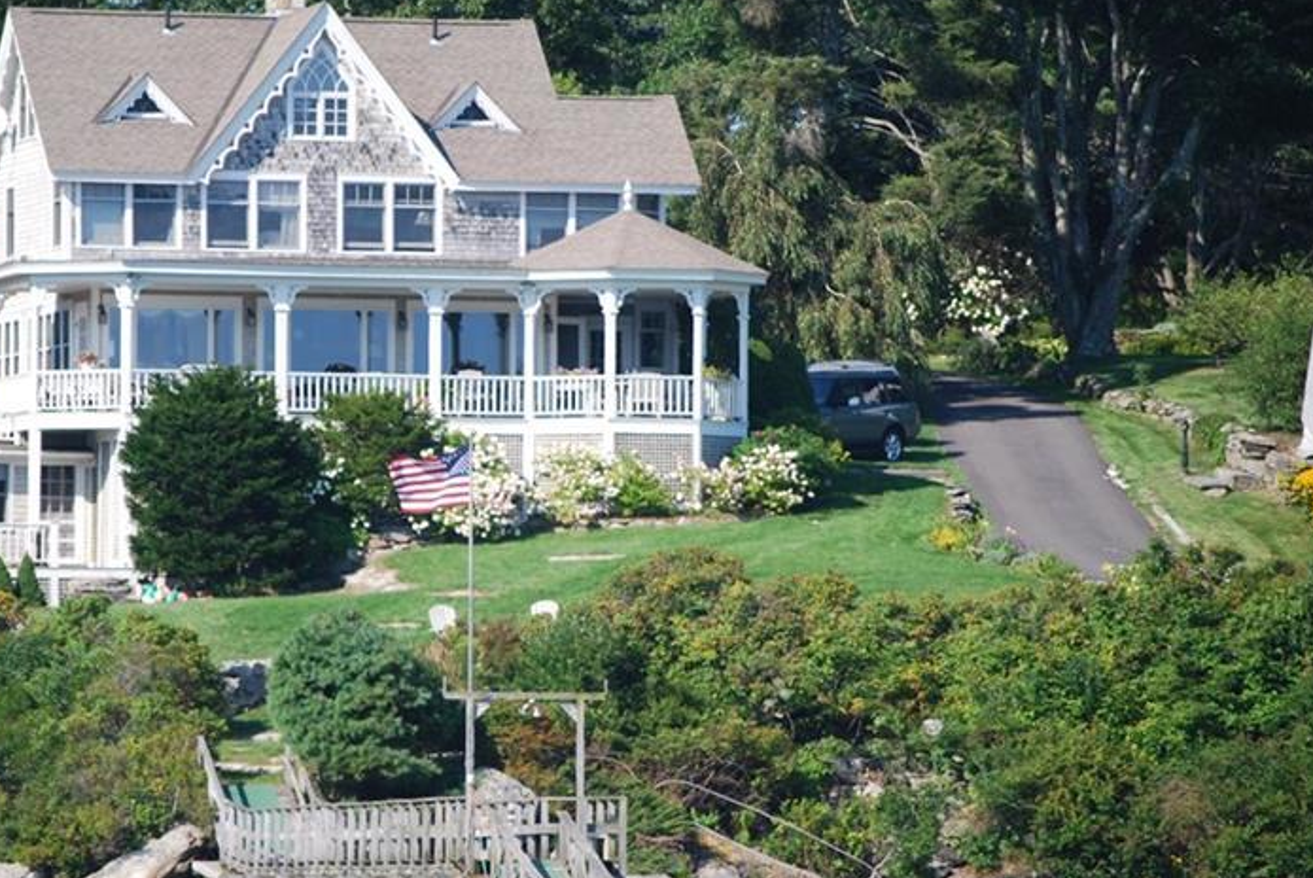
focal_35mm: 321
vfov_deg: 4.3
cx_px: 490
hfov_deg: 6.4
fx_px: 11707
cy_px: 473
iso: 200
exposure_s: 1/640
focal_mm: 145
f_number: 5.3
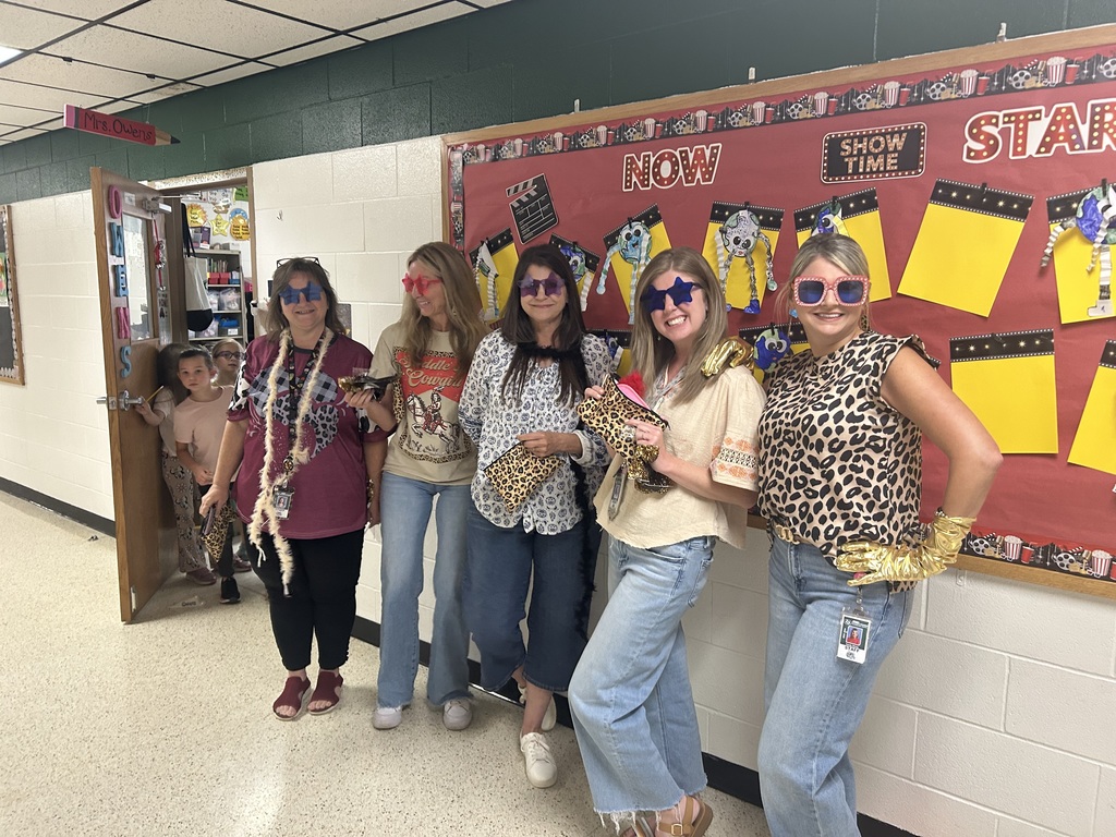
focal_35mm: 26
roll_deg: +0.0
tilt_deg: -7.4
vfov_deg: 53.1
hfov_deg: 67.3
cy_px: 418
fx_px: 838
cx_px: 558
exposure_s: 1/60
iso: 200
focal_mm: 5.7
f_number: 1.5
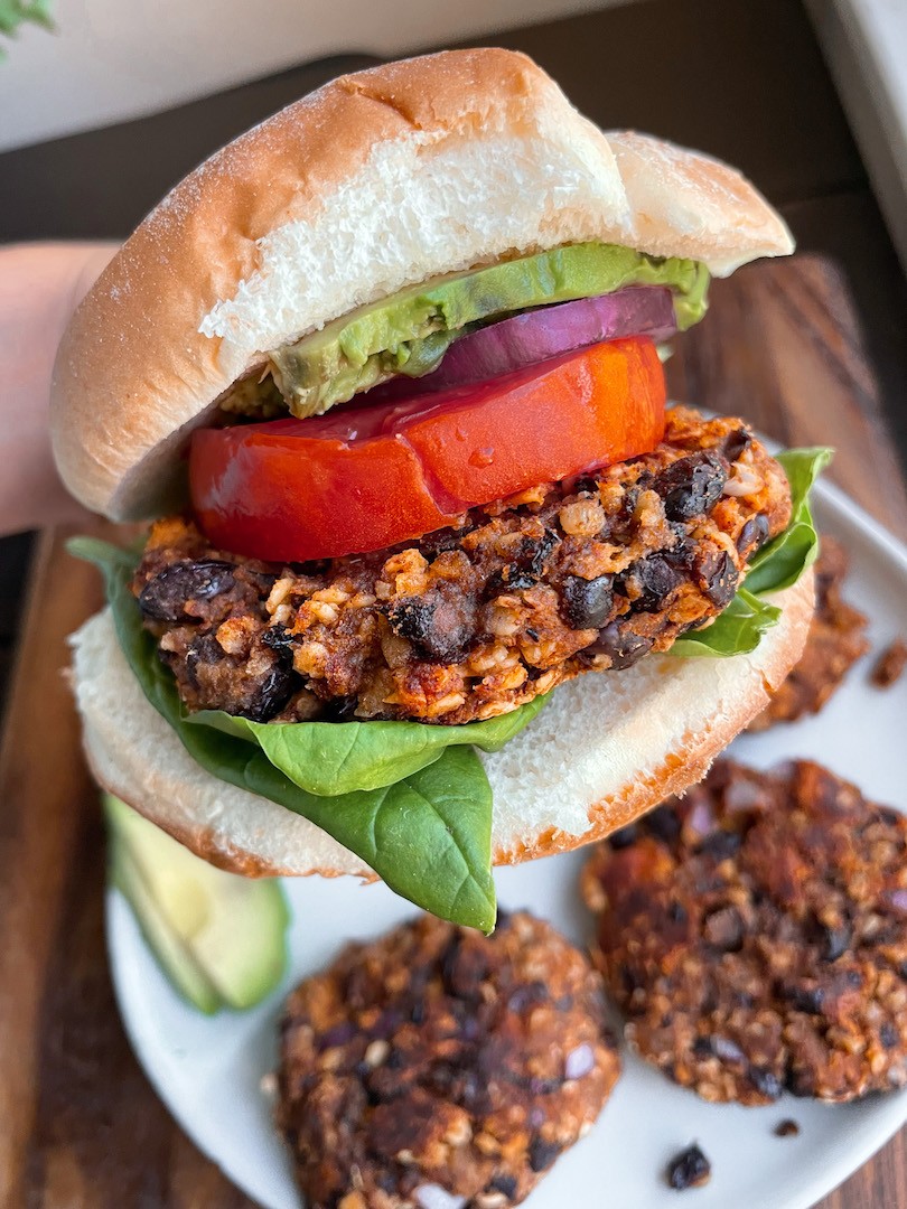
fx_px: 908
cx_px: 454
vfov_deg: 67.3
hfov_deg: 53.1
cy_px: 604
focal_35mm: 26
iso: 125
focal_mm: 4.2
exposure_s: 1/80
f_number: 1.6
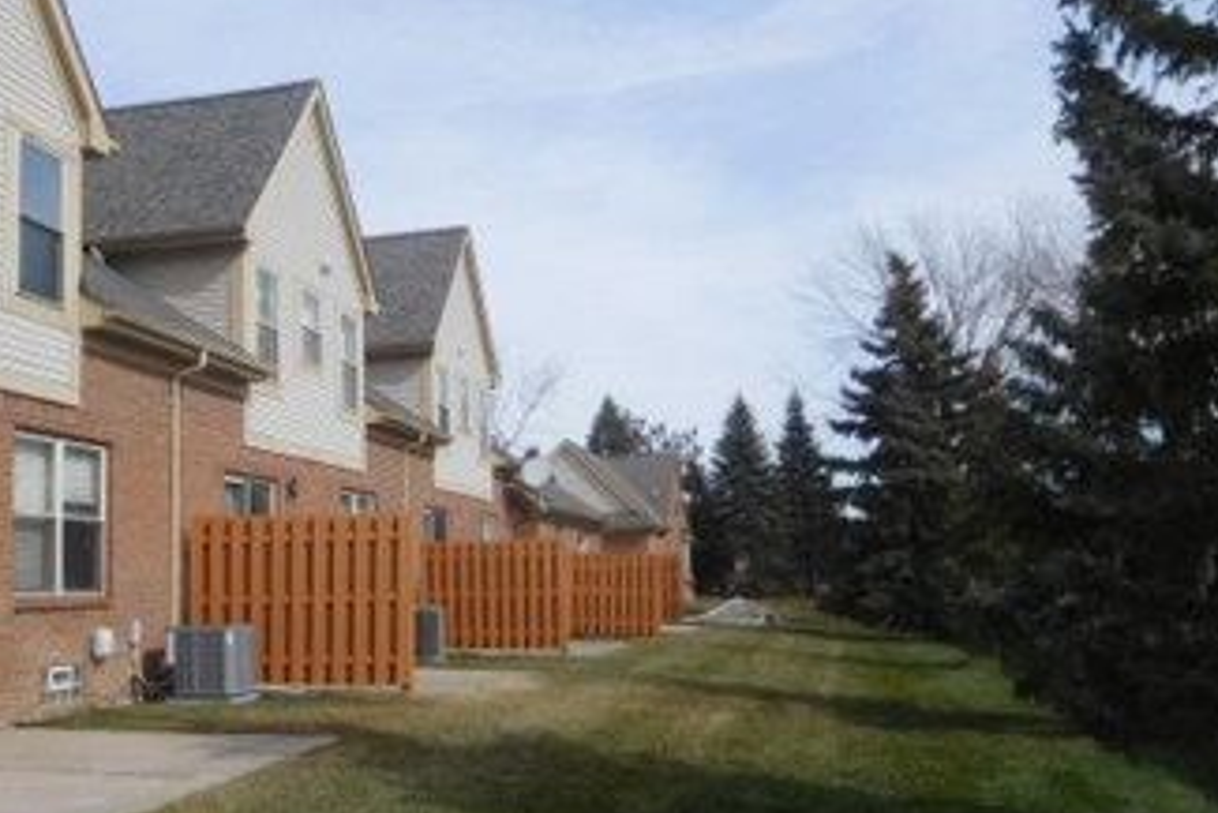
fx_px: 1354
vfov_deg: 33.4
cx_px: 322
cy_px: 418
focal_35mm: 40
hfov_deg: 46.9
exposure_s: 1/1250
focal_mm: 4.5
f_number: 3.4
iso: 125
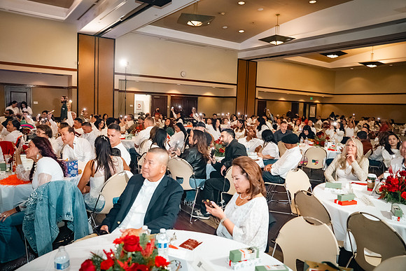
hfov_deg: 69.4
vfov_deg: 49.6
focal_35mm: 26
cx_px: 203
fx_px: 293
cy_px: 136
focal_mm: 26
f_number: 3.5
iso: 1600
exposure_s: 1/100
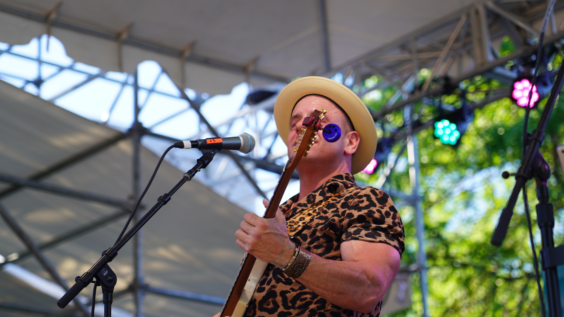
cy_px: 173
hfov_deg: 19.3
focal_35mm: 111
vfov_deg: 10.9
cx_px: 283
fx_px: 1660
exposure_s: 1/125
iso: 100
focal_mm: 105
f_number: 4
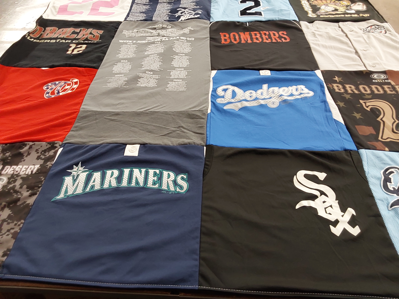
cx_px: 200
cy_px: 150
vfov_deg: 49.7
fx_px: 323
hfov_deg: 63.4
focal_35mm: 28
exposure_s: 1/50
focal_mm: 2.91
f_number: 1.9
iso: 200
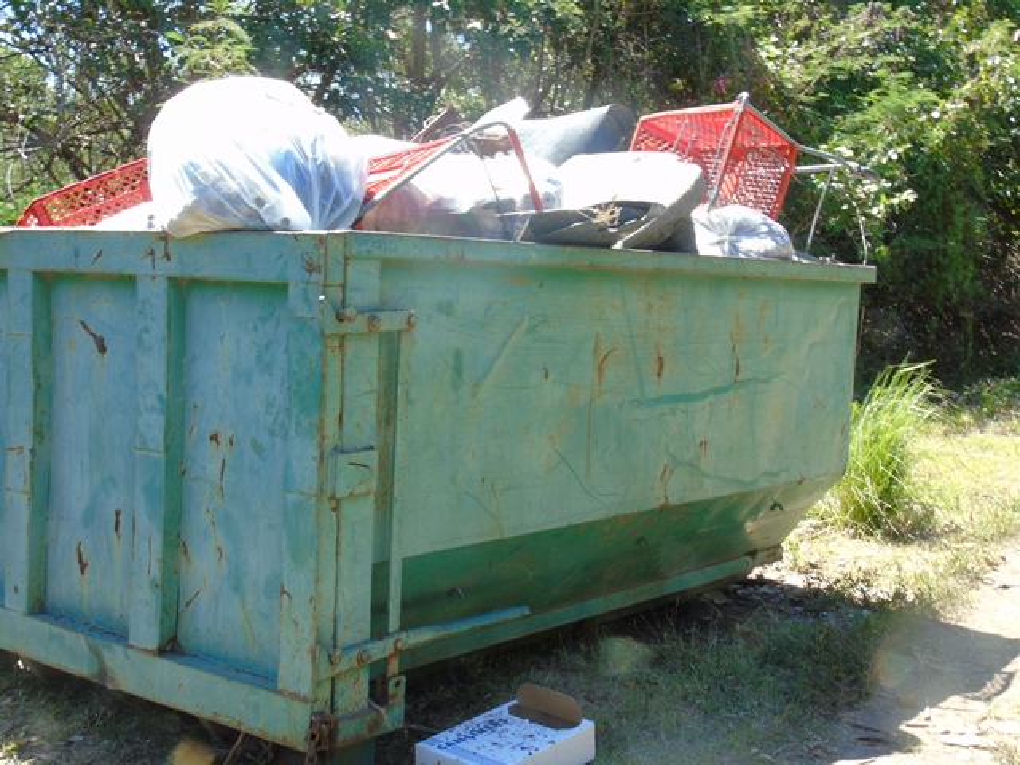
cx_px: 510
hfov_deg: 41.2
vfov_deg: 31.5
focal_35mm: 46
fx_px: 1355
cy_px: 382
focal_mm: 8.2
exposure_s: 1/30
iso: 80
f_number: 8.1
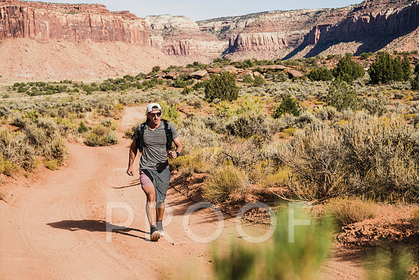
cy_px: 140
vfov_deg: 18.8
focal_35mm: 73
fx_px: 847
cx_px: 214
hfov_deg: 27.8
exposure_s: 1/800
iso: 100
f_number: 5.6
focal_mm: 70
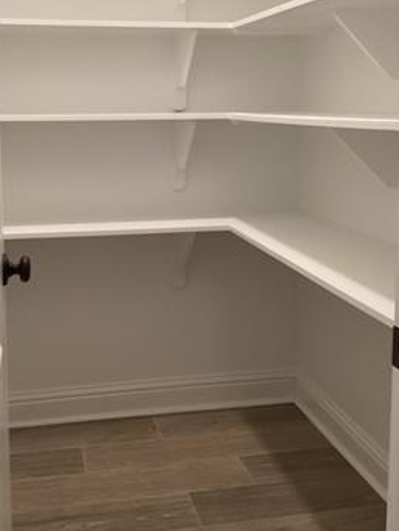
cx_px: 143
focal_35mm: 43
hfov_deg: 33.4
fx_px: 660
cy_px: 190
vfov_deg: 43.4
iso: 200
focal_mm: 3.3
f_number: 2.4
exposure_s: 1/60
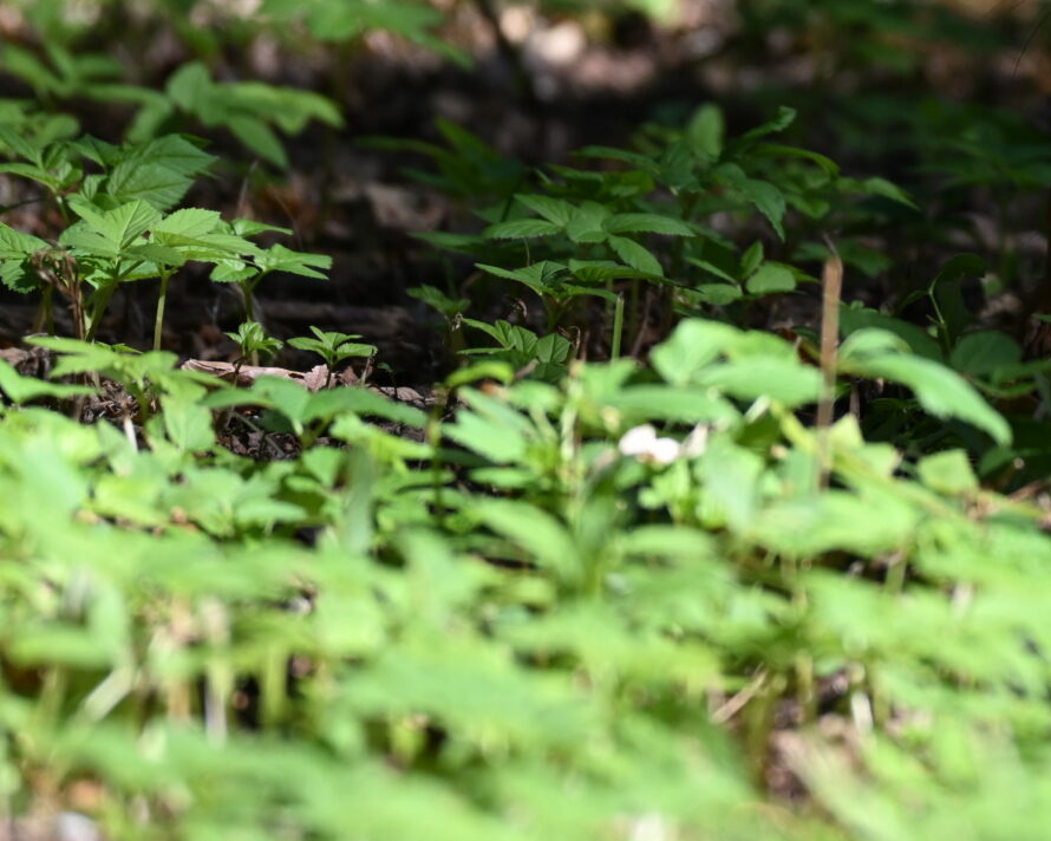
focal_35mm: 1620
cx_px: 1304
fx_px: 50391
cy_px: -114
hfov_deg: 1.2
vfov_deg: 1.0
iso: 450
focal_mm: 600
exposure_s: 1/640
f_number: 6.3
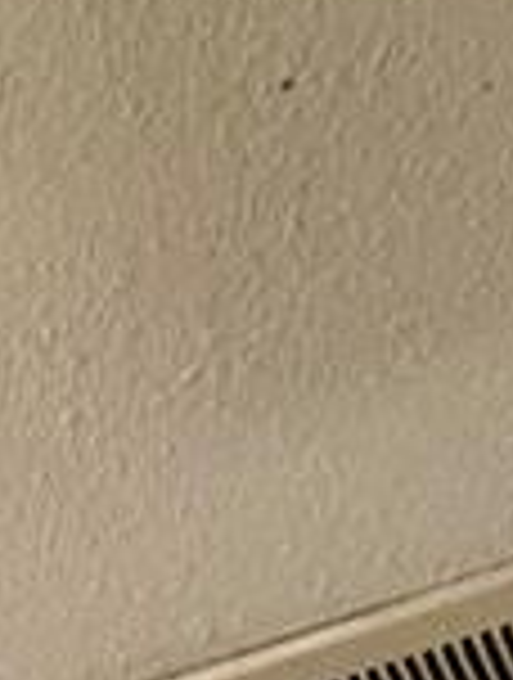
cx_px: -572
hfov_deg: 11.7
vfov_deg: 8.5
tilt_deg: -16.4
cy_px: 2634
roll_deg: -0.1
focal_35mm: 111
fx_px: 2184
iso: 250
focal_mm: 2.22
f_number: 2.2
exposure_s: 1/120
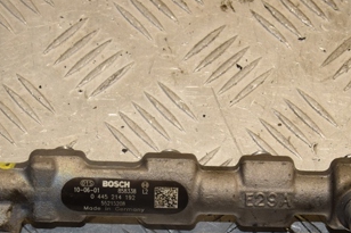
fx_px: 1277
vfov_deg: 10.4
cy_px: 201
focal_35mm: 131
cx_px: 205
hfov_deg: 15.6
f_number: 10
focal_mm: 42
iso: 800
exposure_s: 1/200
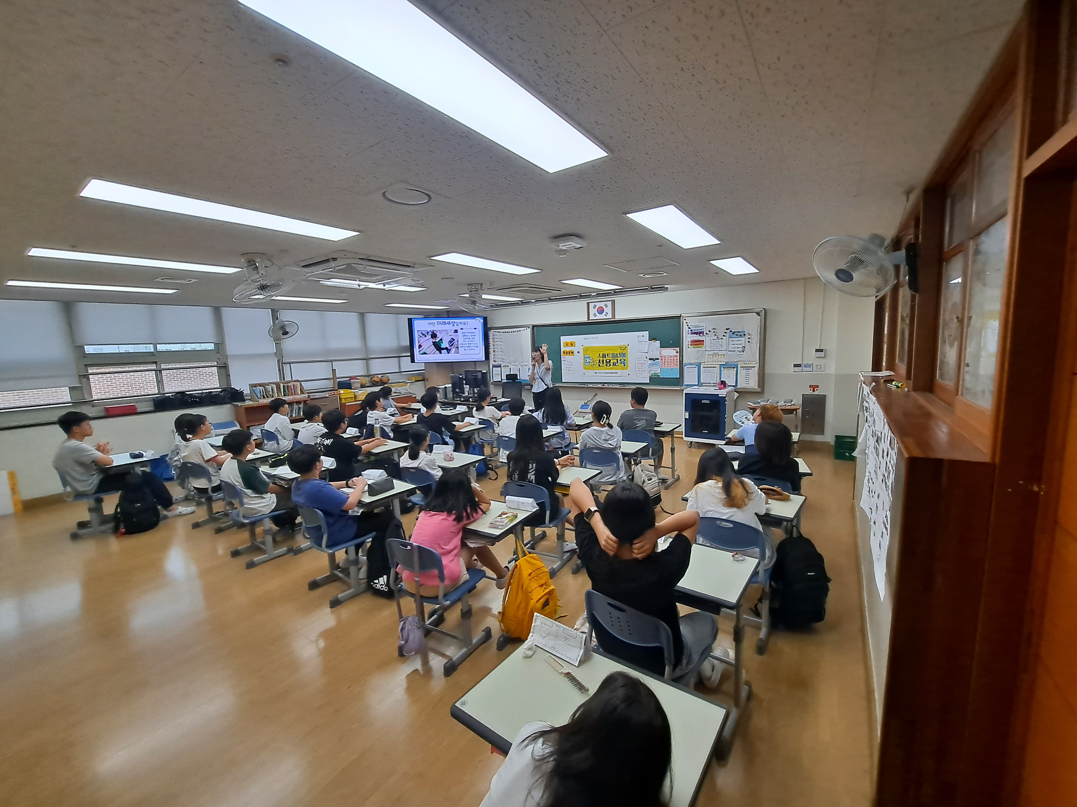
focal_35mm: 13
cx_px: 538
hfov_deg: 106.2
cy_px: 404
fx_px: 404
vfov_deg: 89.9
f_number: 2.2
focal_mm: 1.74
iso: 50
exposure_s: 1/120
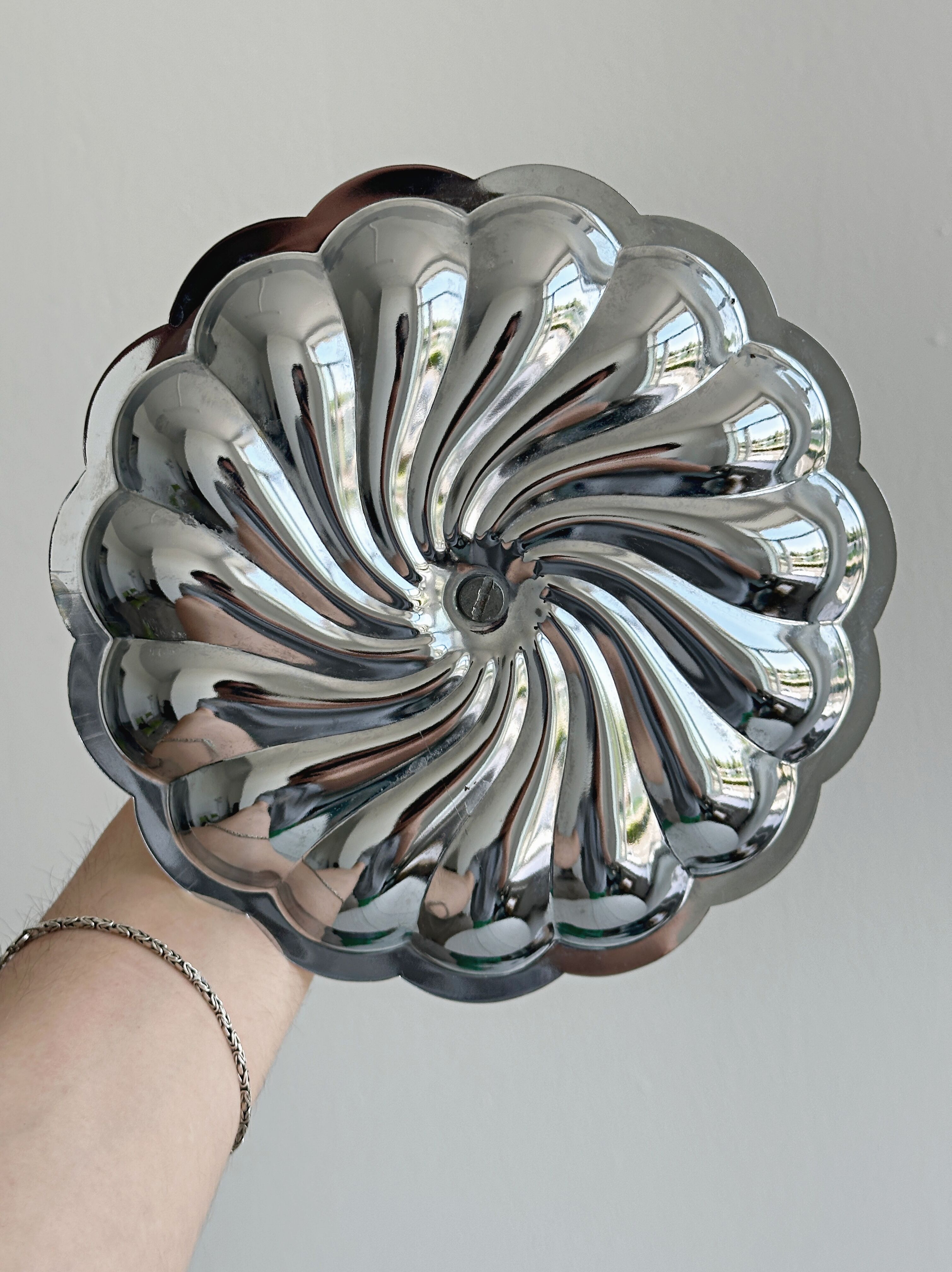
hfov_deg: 30.2
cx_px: 476
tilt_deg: -10.8
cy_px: 636
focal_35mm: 48
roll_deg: +3.2
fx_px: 1762
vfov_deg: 39.7
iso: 64
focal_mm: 6.86
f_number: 1.78
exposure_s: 1/513
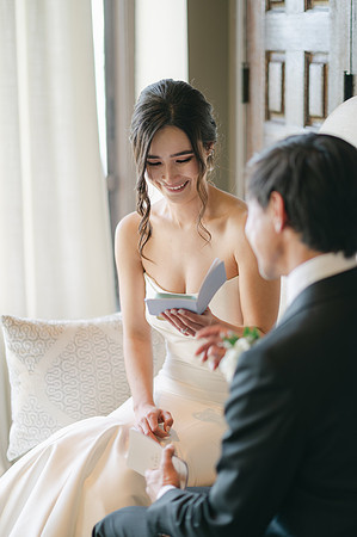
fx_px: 1267
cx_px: 178
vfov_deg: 23.9
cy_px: 268
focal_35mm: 85
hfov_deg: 16.0
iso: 100
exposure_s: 1/160
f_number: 2
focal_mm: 85
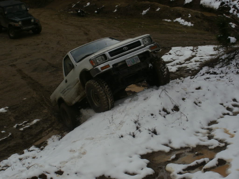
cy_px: 90
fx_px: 442
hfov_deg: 30.3
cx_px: 120
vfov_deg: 22.9
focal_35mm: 64
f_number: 7.3
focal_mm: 11.2
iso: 100
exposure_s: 1/400
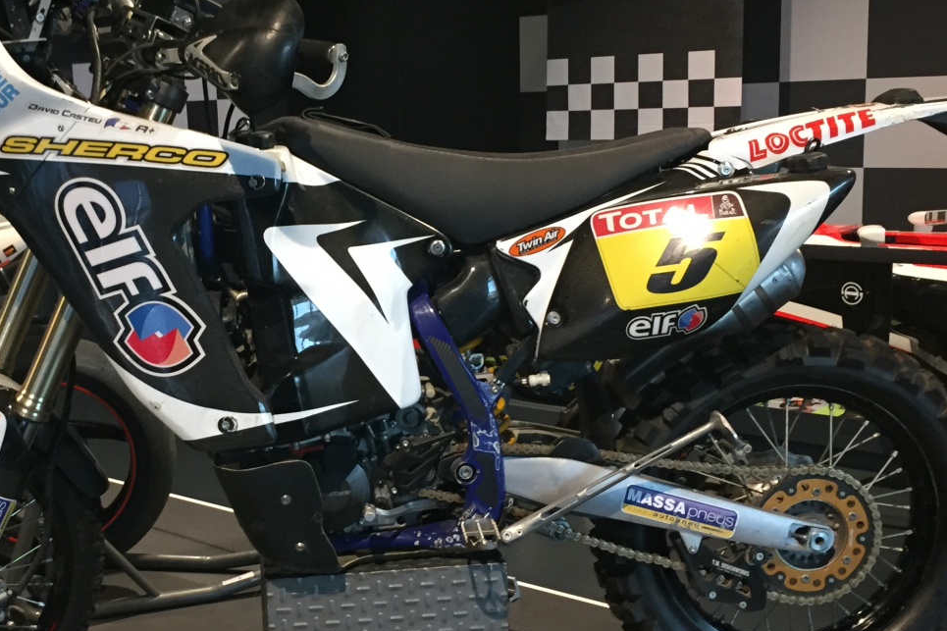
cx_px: 312
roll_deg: +2.0
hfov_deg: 39.1
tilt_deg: -8.7
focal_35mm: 50
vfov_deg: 27.0
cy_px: 320
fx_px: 1315
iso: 200
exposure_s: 1/33
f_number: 2.2
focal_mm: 4.15
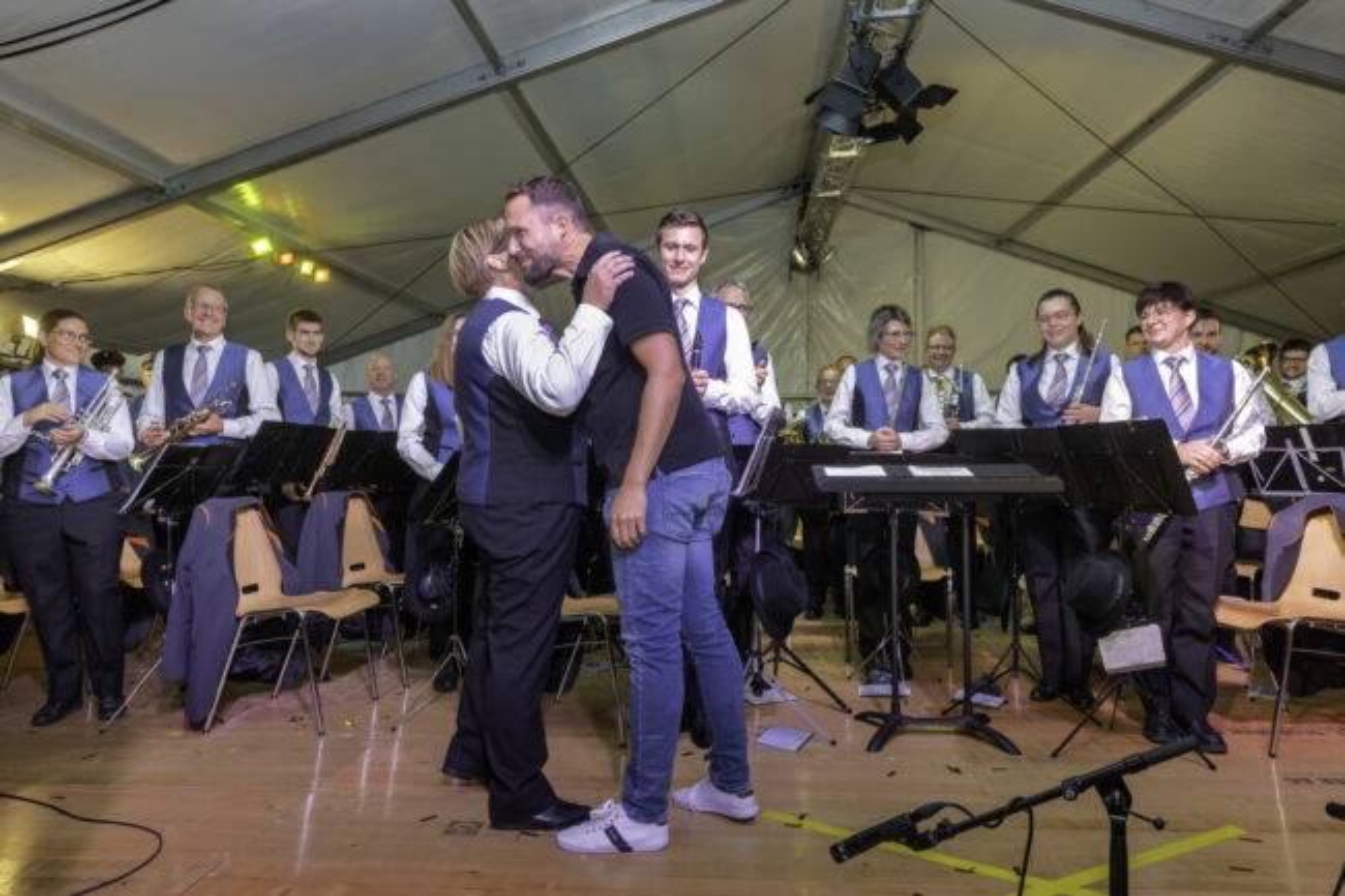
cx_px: 672
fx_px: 896
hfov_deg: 73.8
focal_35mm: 24
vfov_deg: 53.1
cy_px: 448
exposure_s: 1/125
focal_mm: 24
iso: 2800
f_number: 8
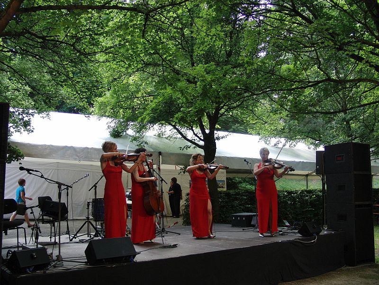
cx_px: 190
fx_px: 405
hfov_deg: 50.1
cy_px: 142
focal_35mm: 37
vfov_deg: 38.7
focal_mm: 6.42
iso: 100
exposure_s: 1/100
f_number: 3.6
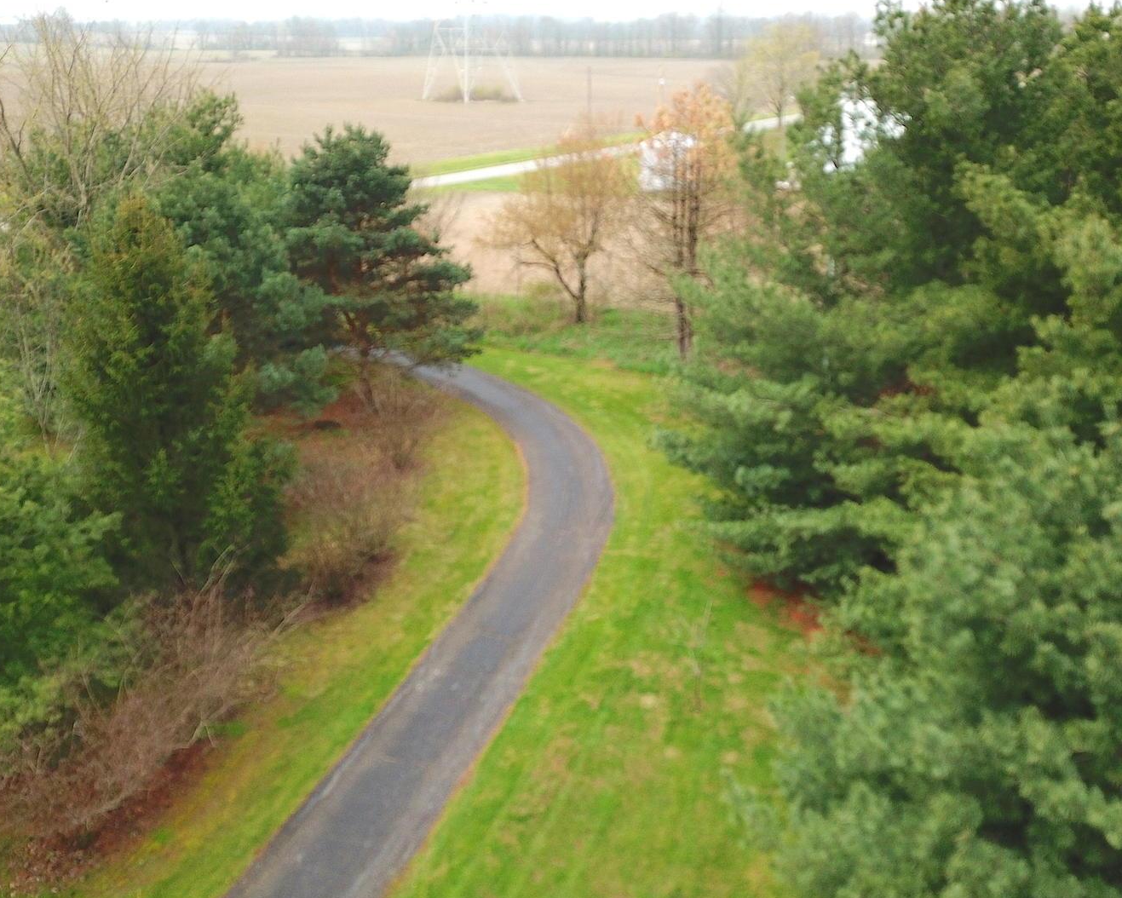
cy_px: 508
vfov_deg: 40.1
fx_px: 1229
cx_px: 564
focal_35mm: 37
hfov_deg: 49.1
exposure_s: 1/691
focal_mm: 4.73
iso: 100
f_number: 2.2
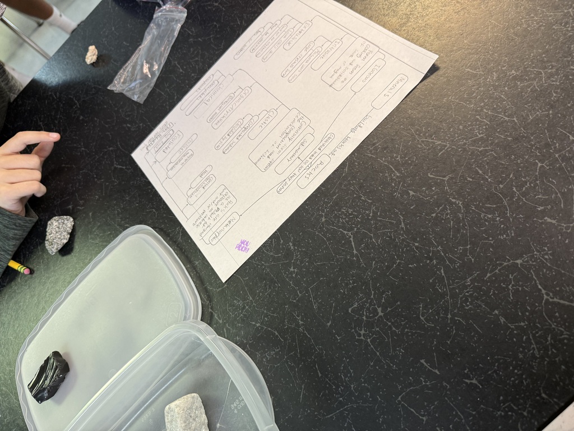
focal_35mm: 24
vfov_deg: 56.8
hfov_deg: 71.6
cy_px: 216
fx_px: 398
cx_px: 287
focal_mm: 6.76
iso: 160
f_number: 1.78
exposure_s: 1/60
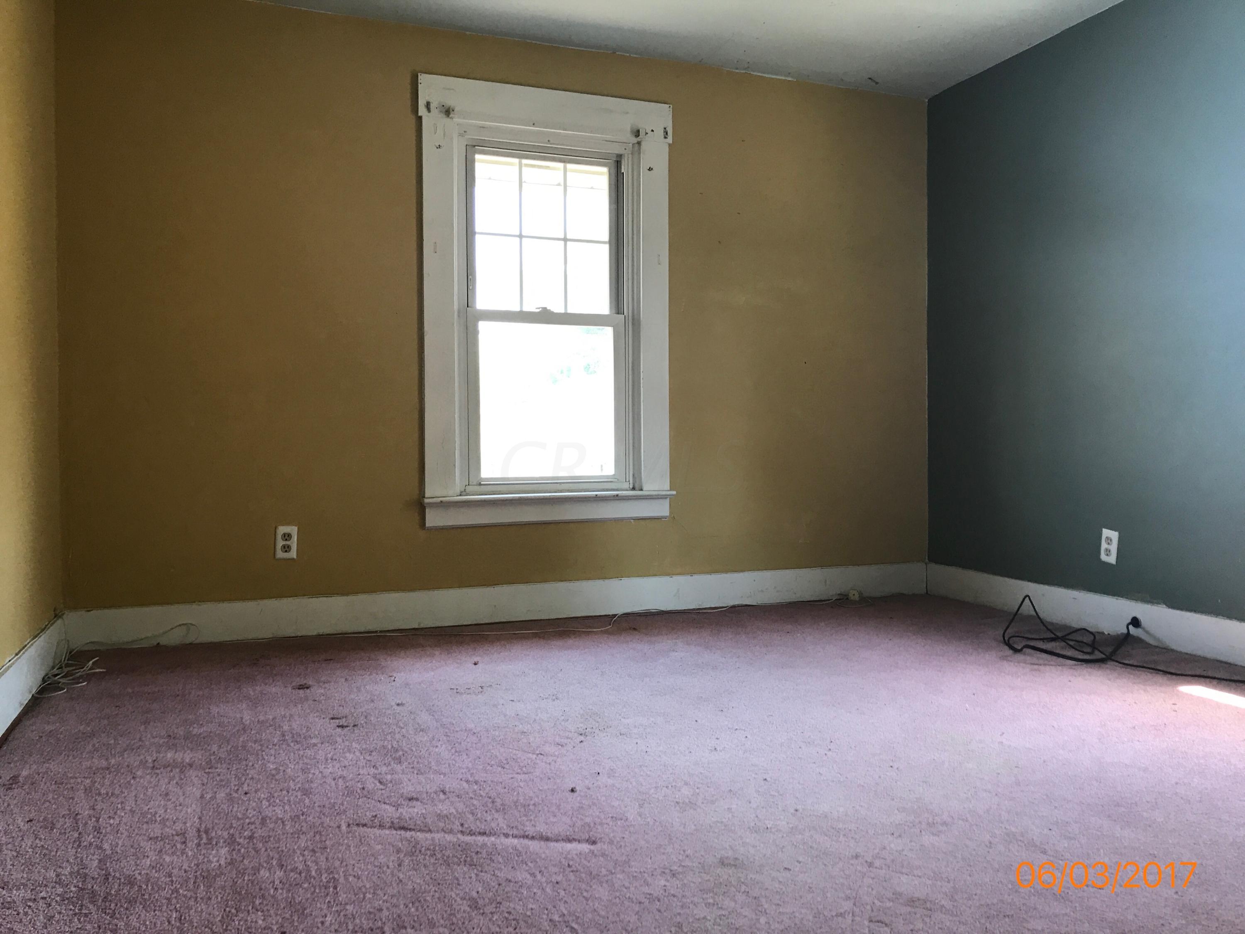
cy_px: 467
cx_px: 622
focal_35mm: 28
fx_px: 1007
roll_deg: +0.9
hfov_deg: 63.4
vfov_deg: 49.7
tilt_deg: -2.1
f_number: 1.8
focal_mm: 3.99
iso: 20
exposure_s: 1/30
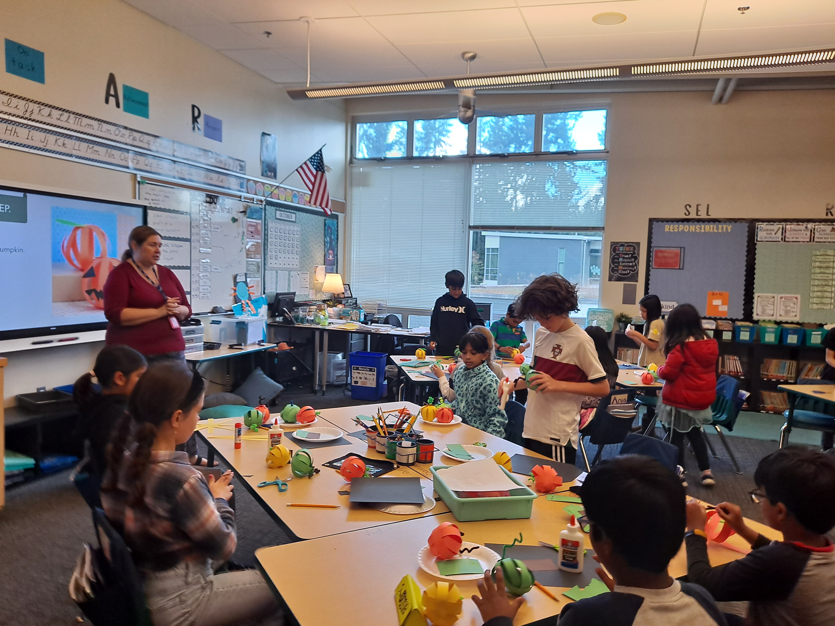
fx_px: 603
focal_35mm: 25
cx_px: 418
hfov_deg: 69.4
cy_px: 313
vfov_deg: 54.9
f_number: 2
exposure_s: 1/60
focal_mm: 4.6
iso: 64
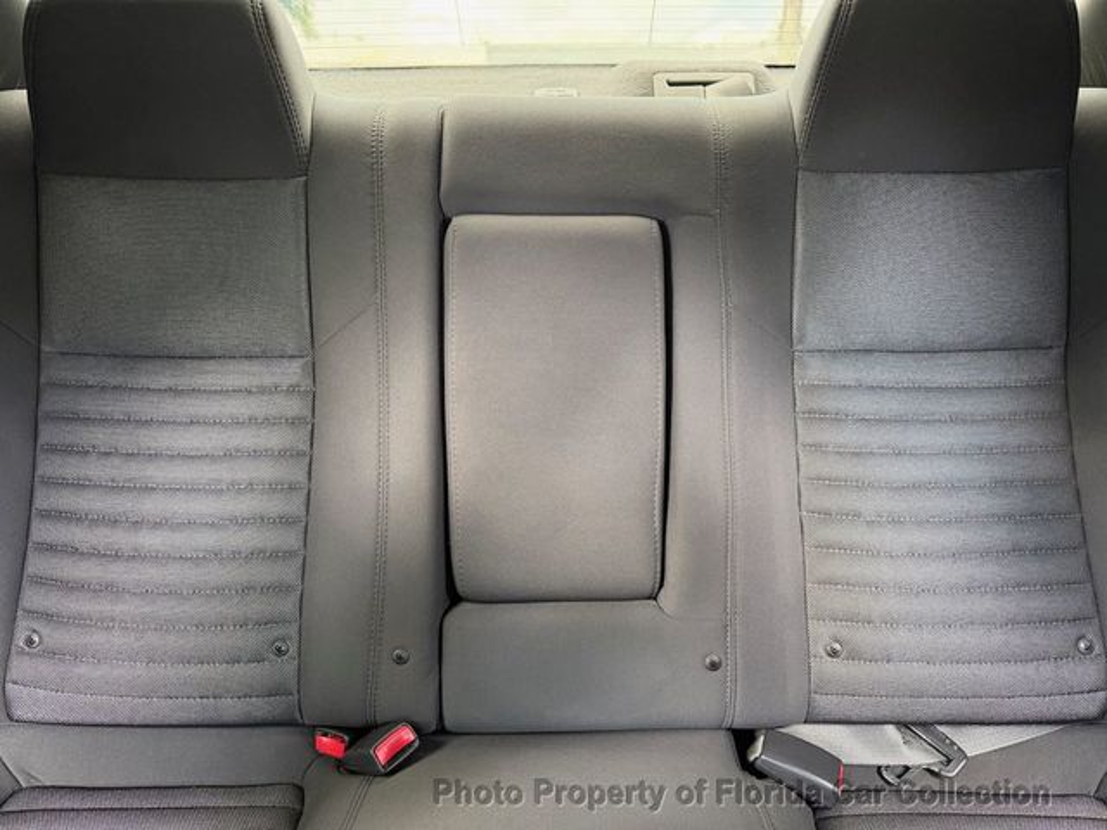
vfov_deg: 56.8
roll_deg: +0.2
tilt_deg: -23.0
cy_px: 415
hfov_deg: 71.6
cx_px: 554
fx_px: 768
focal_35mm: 24
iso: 400
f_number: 1.78
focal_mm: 6.76
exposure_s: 1/60
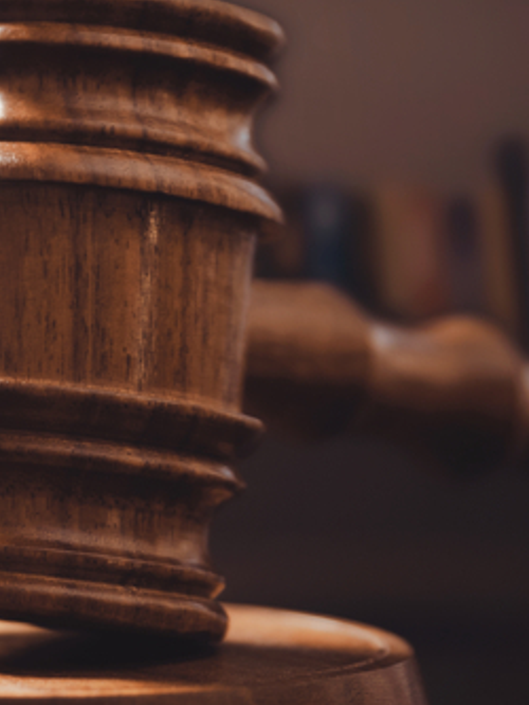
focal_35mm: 202
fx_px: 4113
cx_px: -76
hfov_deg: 7.3
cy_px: 292
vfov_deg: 9.8
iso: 200
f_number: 2.8
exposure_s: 1/160
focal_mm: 70
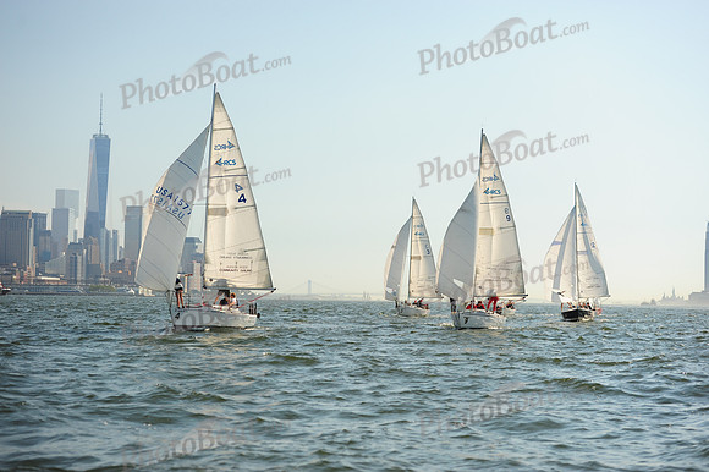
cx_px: 354
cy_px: 236
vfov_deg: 18.2
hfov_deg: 27.0
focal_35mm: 75
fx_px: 1476
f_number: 4
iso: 320
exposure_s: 1/1250
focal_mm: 75
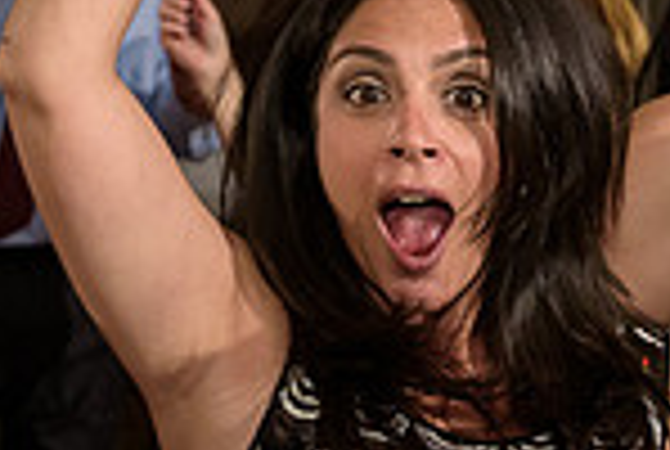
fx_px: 2536
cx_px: 400
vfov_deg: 10.1
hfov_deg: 15.0
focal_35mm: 136
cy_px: 245
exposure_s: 1/125
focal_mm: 35
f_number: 3.2
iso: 2000
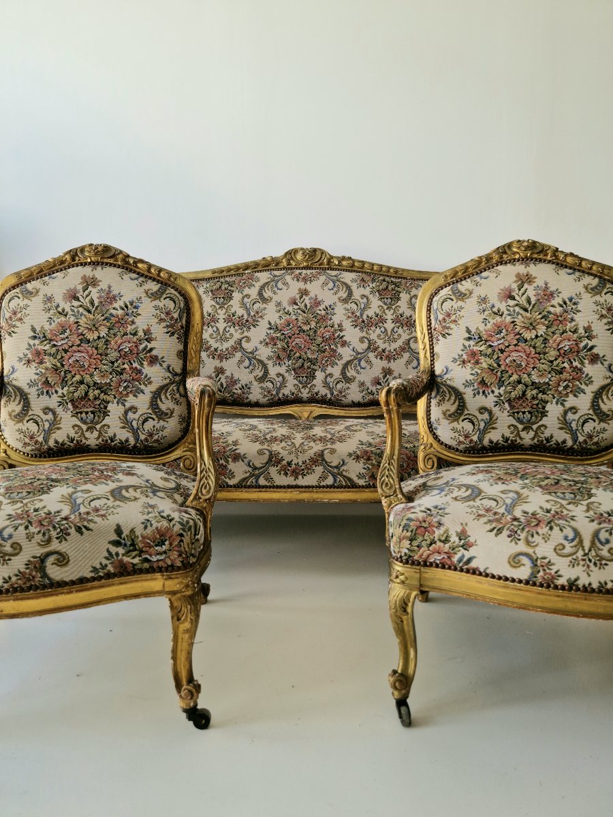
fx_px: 543
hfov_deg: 58.9
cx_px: 306
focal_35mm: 23
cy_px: 408
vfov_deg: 73.9
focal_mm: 5.4
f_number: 1.8
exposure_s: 1/100
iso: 50
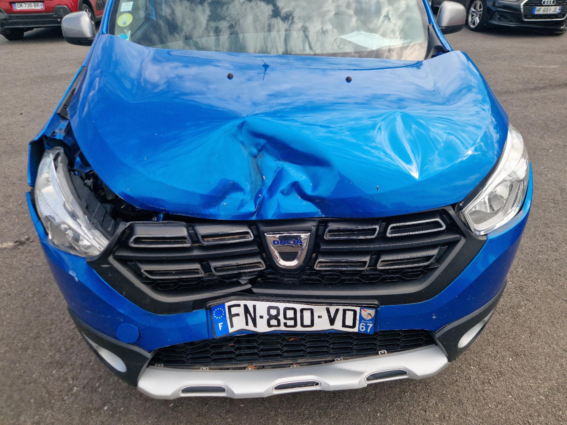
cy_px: 212
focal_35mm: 23
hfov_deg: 73.9
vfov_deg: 58.9
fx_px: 377
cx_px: 284
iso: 50
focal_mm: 5.4
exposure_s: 1/769
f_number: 1.8
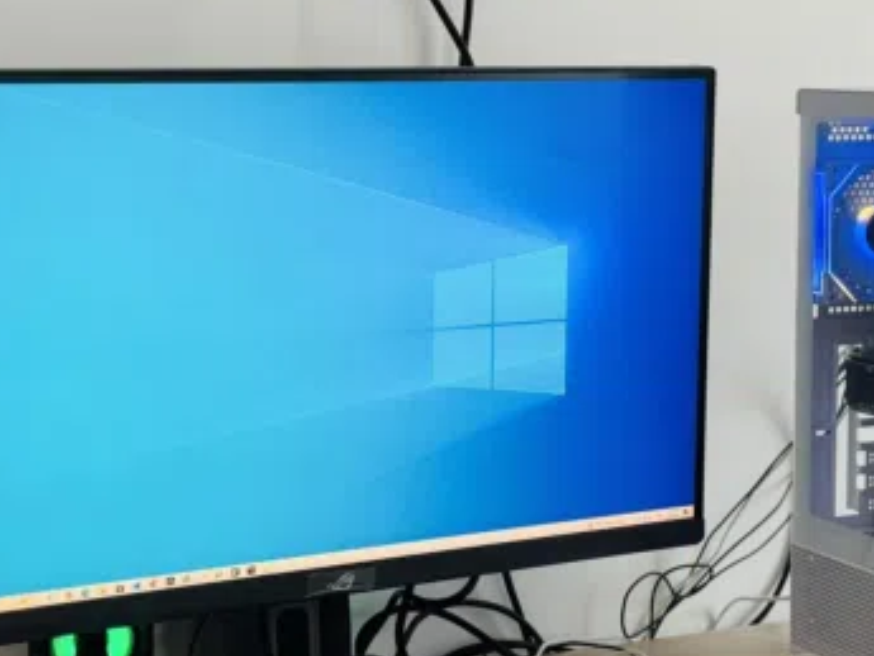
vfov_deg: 16.6
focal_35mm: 89
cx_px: 618
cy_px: 299
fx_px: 2248
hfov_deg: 21.9
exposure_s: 1/79
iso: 100
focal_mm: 6.76
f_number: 1.78
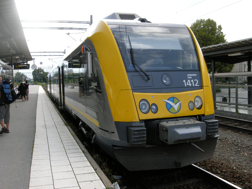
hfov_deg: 52.6
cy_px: 94
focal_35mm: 35
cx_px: 126
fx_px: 255
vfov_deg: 40.7
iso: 64
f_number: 6.8
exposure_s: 1/60
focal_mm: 7.5
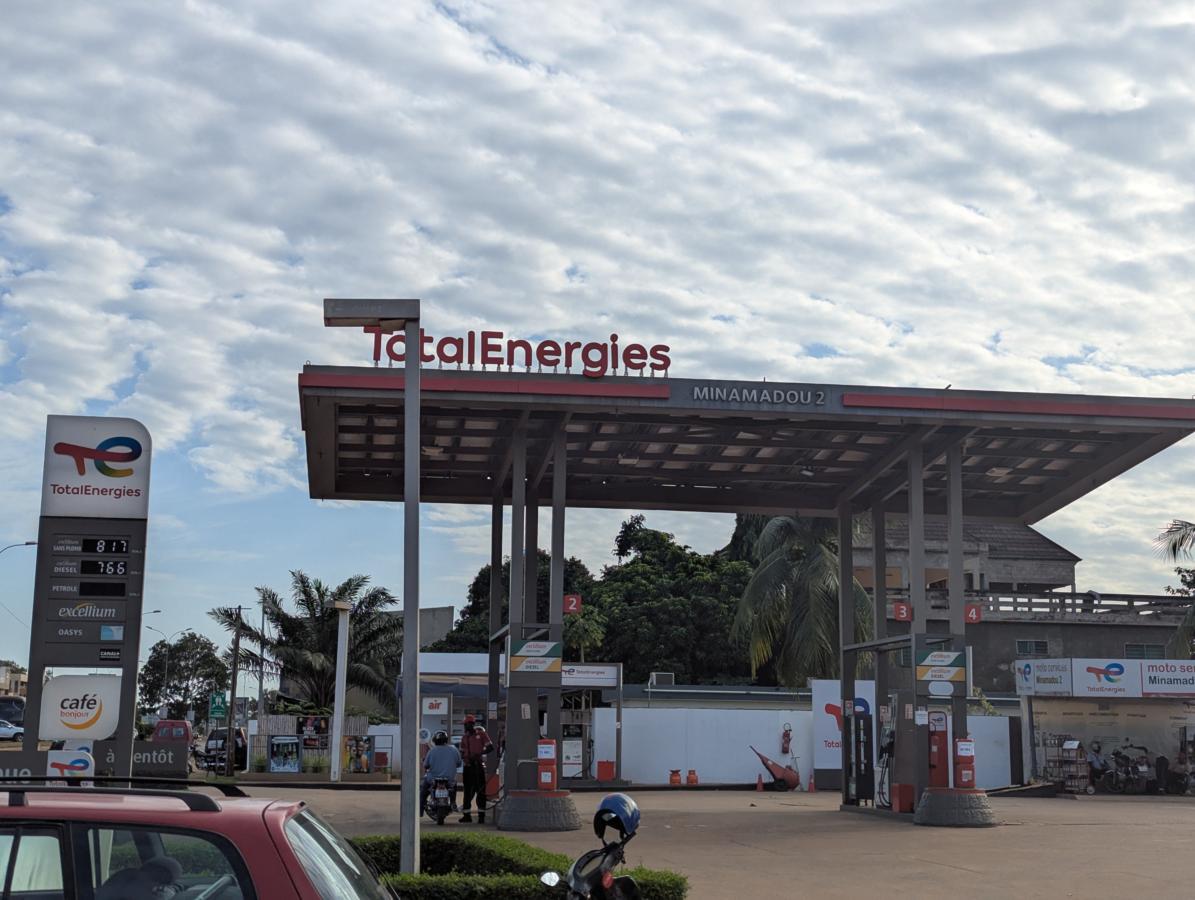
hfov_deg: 39.6
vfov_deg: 30.3
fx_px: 1659
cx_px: 598
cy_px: 450
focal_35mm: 48
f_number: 1.85
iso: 45
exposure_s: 1/2817
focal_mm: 6.81
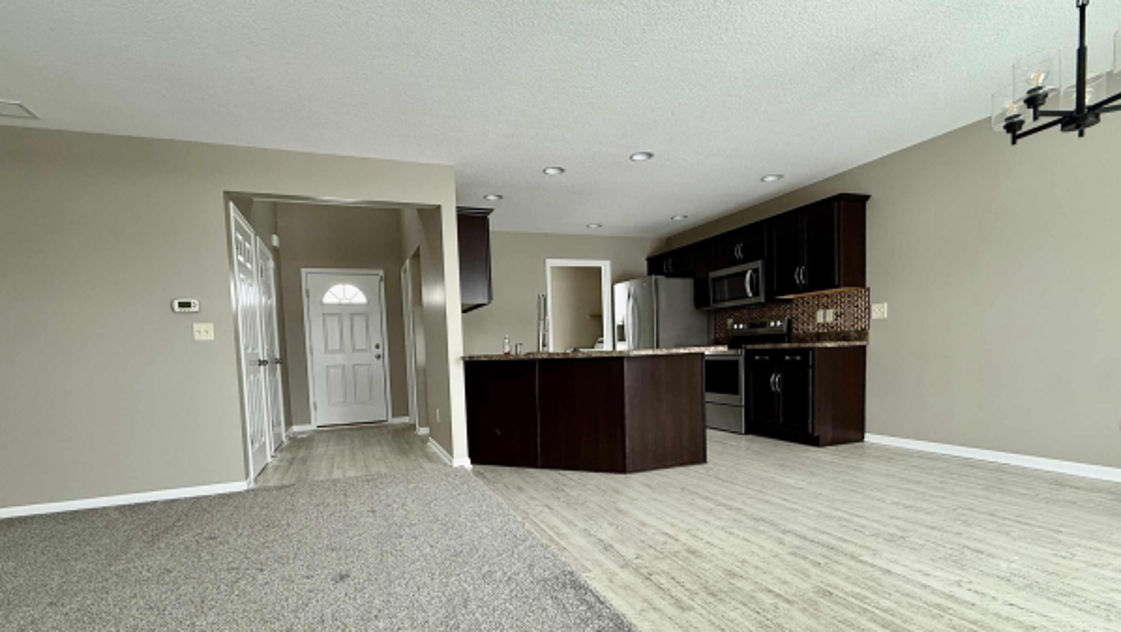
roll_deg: +2.6
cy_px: 384
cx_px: 530
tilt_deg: -3.2
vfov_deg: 63.3
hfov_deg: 95.8
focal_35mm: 17
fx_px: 506
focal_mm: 2.22
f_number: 2.2
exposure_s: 1/99
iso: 125
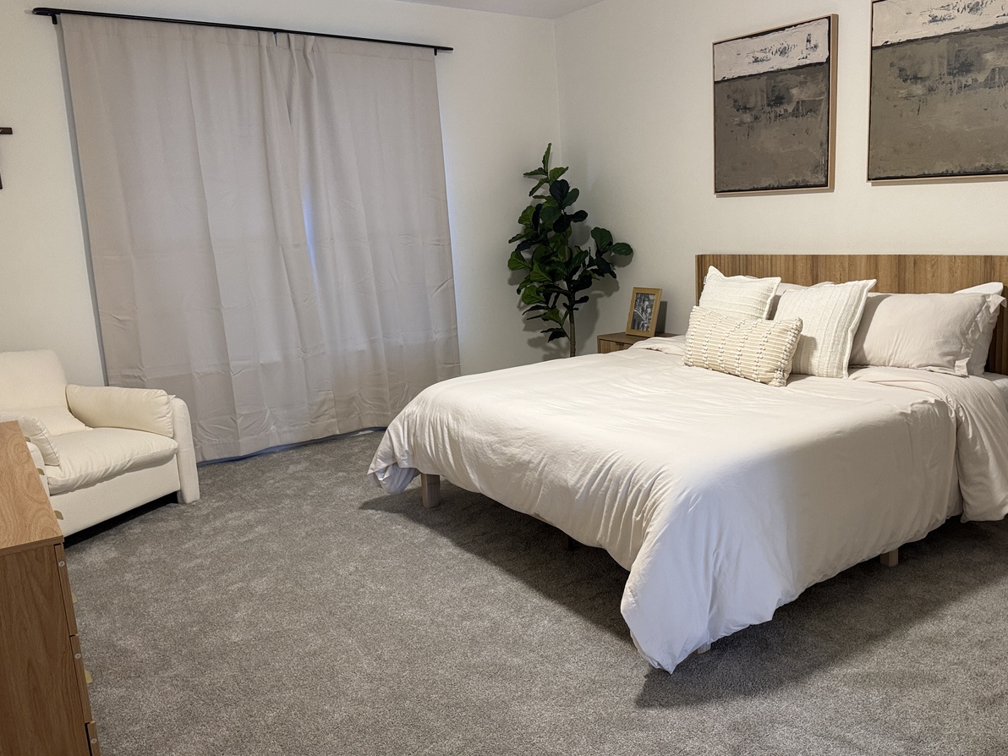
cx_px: 605
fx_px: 844
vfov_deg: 48.2
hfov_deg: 61.1
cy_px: 375
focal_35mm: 29
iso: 250
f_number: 1.78
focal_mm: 6.76
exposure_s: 1/60
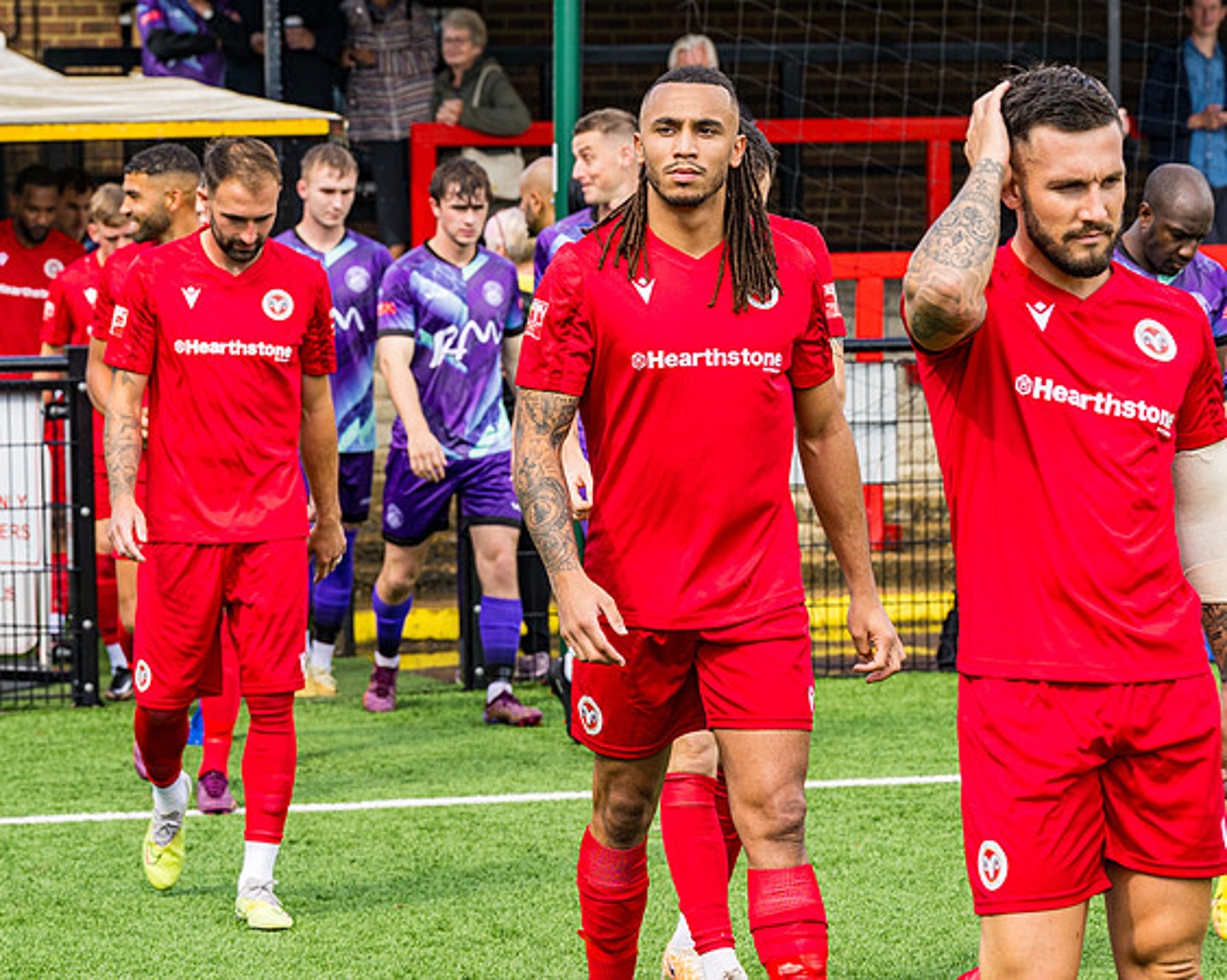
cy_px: 487
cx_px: 490
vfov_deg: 10.1
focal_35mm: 154
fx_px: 5576
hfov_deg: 12.6
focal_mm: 88
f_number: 5
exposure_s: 1/640
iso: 200
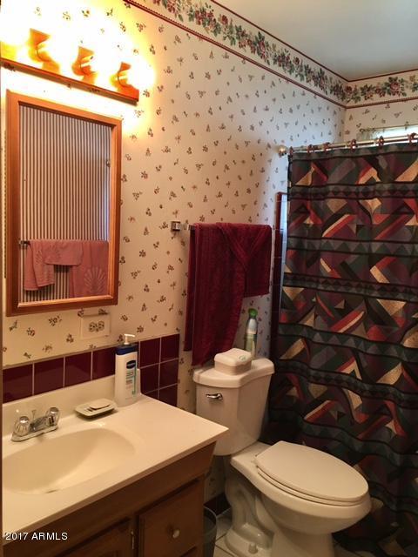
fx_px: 467
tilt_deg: -4.8
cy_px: 278
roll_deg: -2.2
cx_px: 209
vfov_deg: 61.7
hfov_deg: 48.2
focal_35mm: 29
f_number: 2.2
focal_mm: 4.15
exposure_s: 1/15
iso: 50
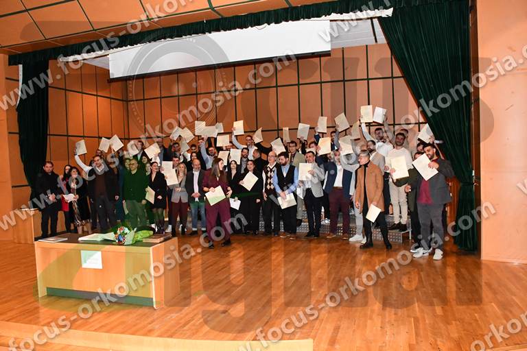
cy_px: 176
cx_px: 264
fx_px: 395
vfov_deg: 47.9
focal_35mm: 27
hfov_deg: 67.4
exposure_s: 1/60
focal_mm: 18
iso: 8000
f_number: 11
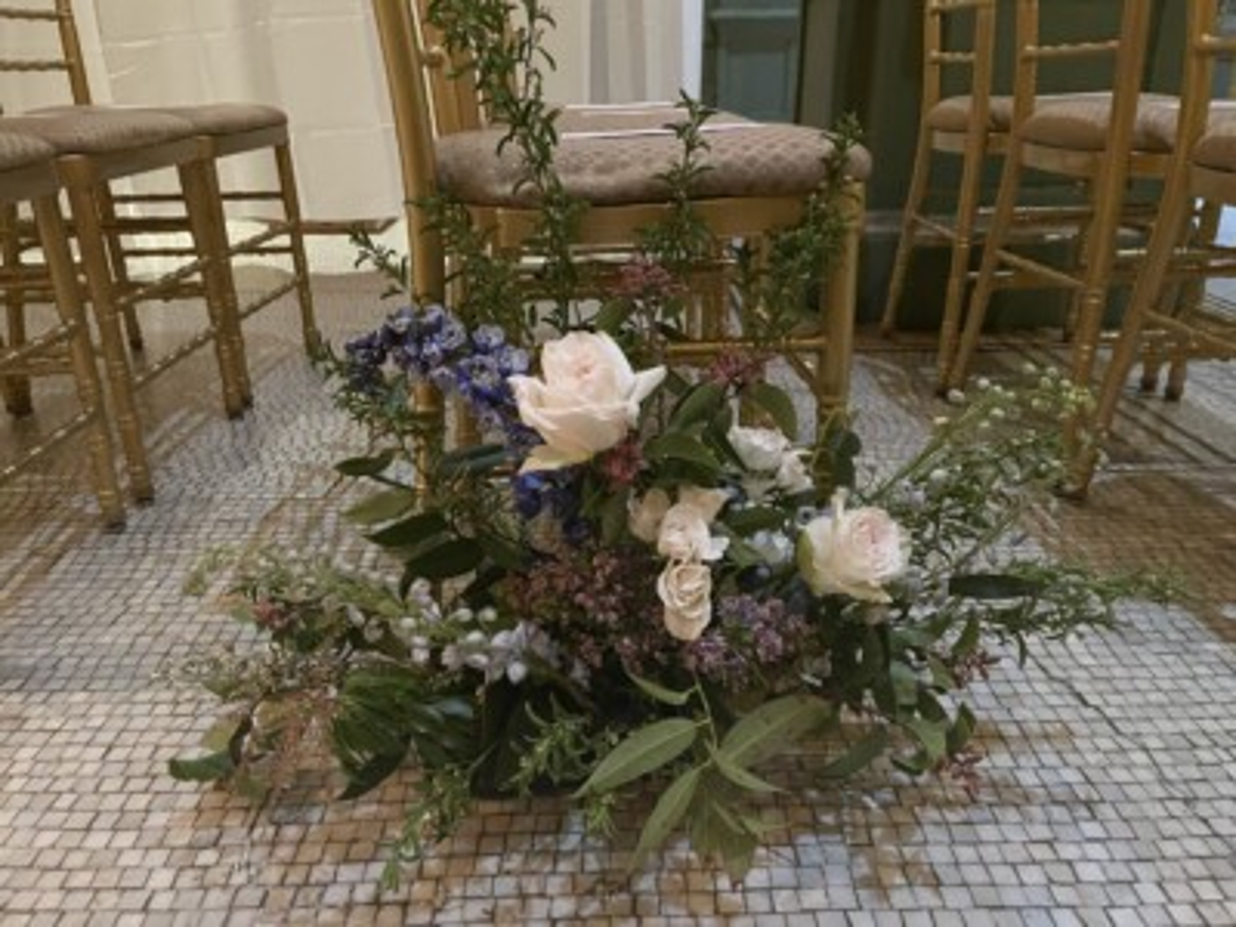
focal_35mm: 26
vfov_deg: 53.1
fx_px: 928
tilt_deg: -22.3
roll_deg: +1.2
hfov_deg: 67.3
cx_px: 618
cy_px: 464
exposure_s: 1/30
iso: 1000
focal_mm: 4.2
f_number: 1.6
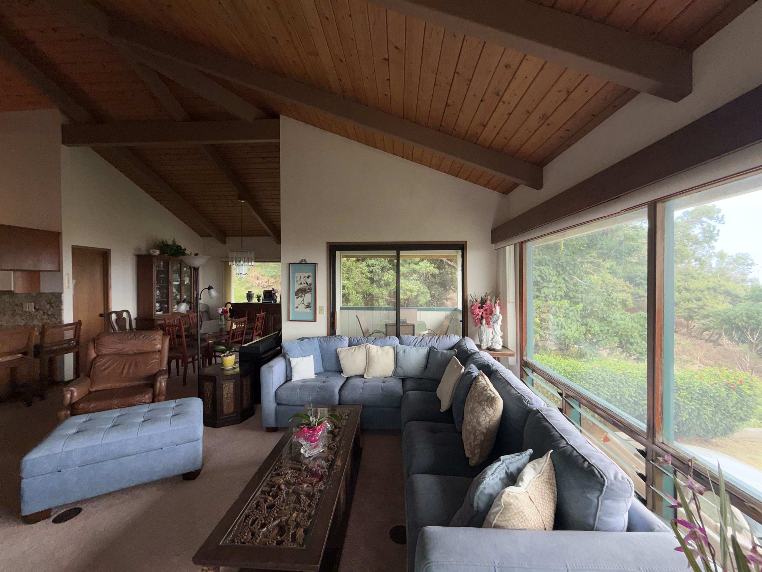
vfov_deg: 85.7
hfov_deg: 102.1
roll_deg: -0.2
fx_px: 308
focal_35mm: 14
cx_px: 381
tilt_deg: -1.3
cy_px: 286
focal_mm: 2.22
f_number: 2.2
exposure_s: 1/121
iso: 32
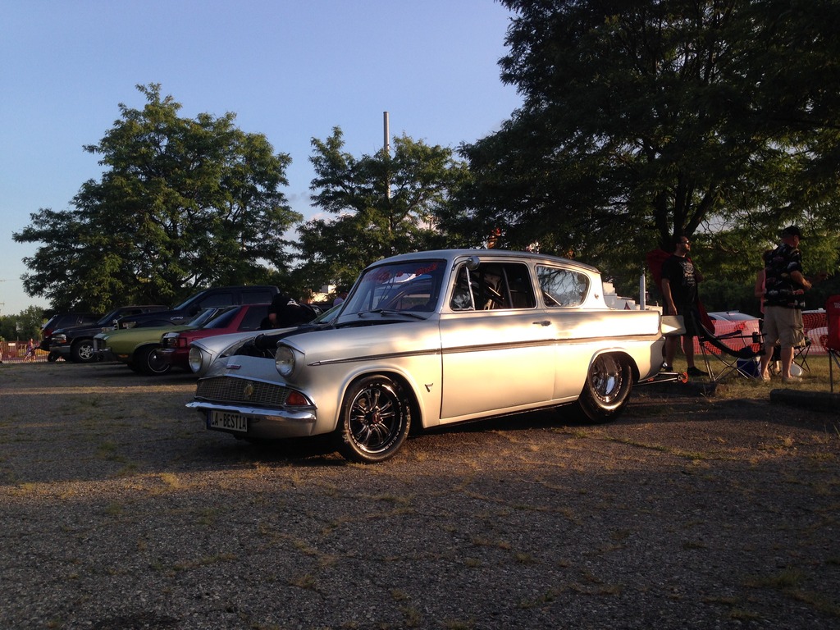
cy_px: 315
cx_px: 420
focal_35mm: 33
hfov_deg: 55.4
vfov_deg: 42.9
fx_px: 801
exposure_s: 1/484
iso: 50
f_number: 2.4
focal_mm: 4.12
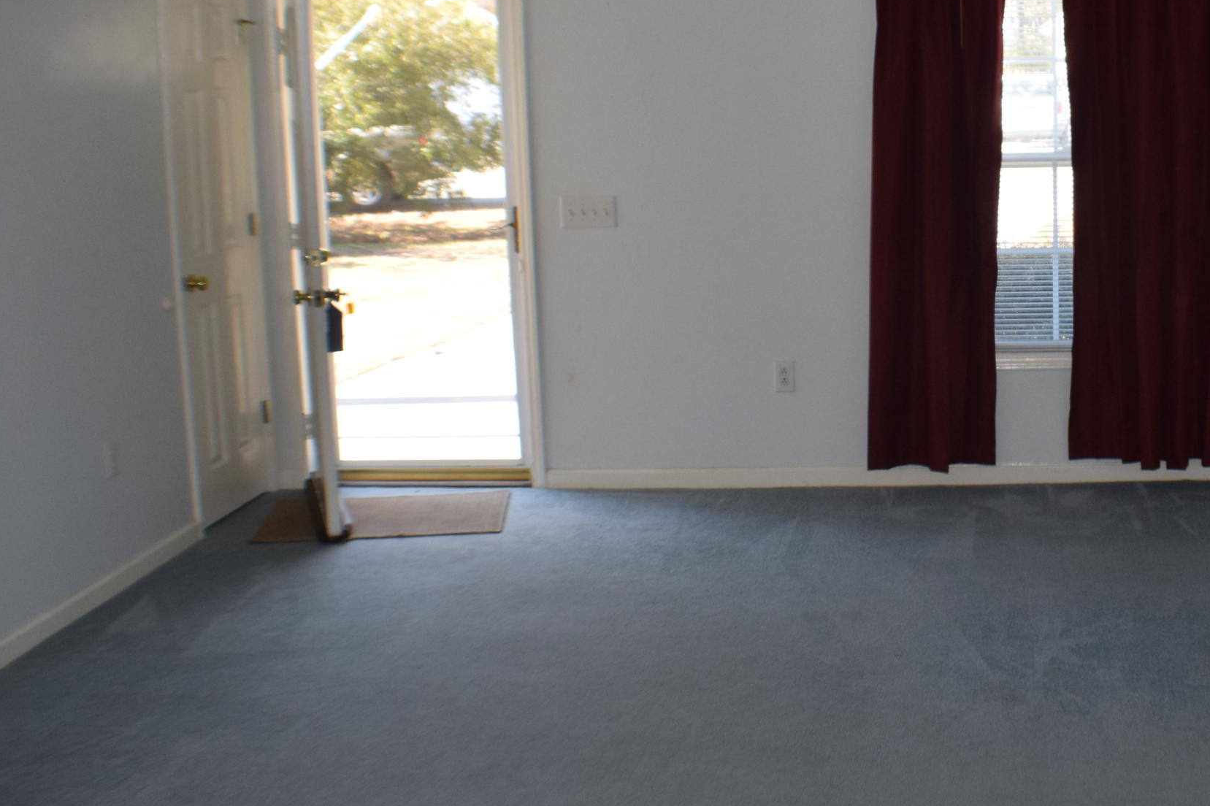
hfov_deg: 28.9
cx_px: 1009
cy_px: 299
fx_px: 2282
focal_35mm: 68
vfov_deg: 20.0
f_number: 5.6
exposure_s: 1/125
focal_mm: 25
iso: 720
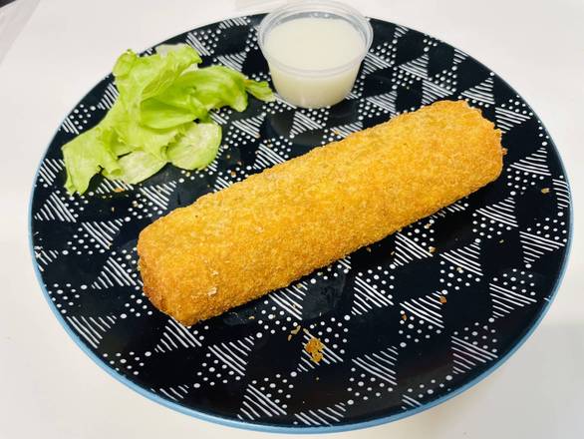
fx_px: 439
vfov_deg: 53.1
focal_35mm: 26
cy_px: 220
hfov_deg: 67.3
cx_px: 292
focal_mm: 4.2
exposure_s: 1/50
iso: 125
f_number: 1.6
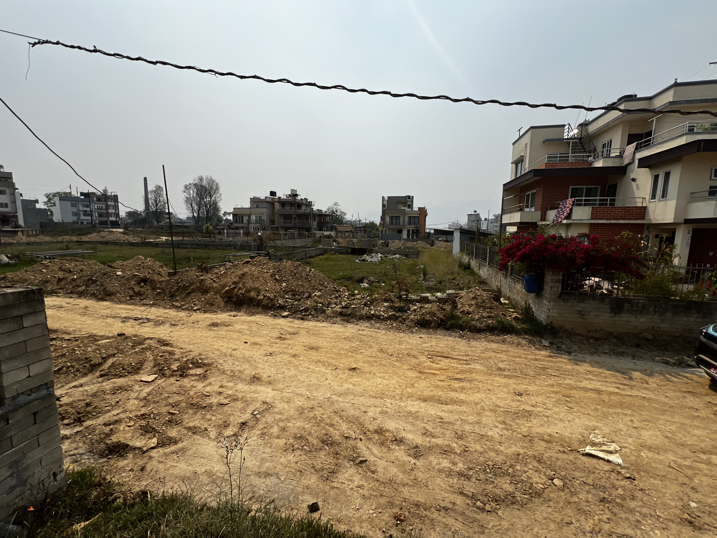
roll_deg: -0.7
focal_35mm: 13
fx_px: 269
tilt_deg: -7.7
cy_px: 269
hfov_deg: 106.2
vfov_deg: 89.9
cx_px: 358
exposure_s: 1/2950
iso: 32
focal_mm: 1.57
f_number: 1.8
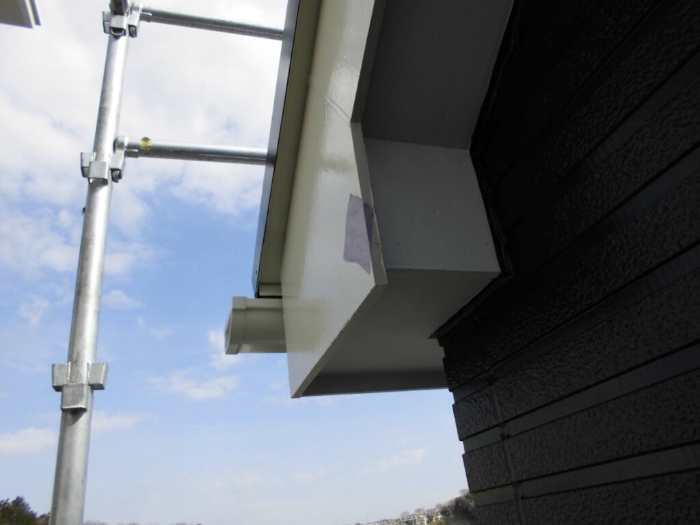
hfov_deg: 67.3
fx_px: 526
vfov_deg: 53.1
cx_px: 350
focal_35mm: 26
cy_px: 262
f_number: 3.5
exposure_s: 1/640
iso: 100
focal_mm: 4.6
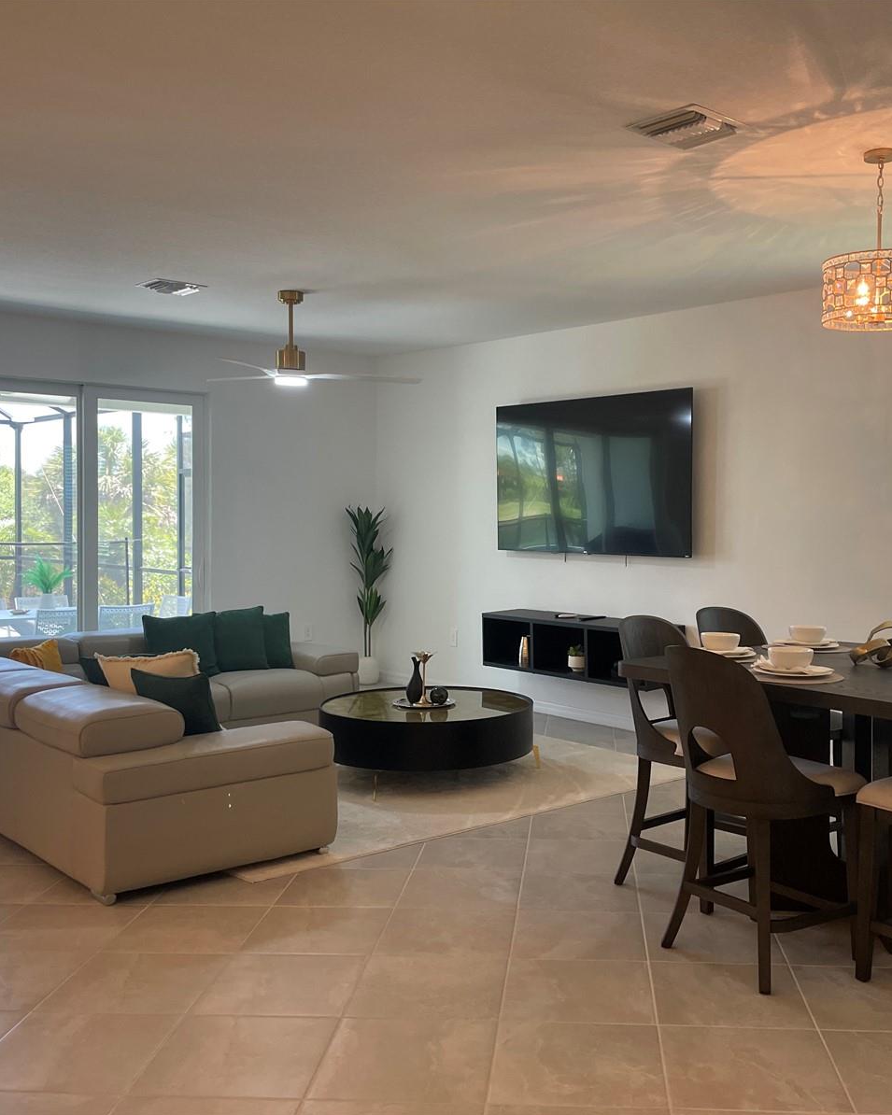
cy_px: 558
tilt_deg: -1.4
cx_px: 536
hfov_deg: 43.1
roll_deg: -0.9
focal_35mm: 34
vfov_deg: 52.8
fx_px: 1122
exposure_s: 1/120
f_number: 1.6
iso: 100
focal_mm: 4.2
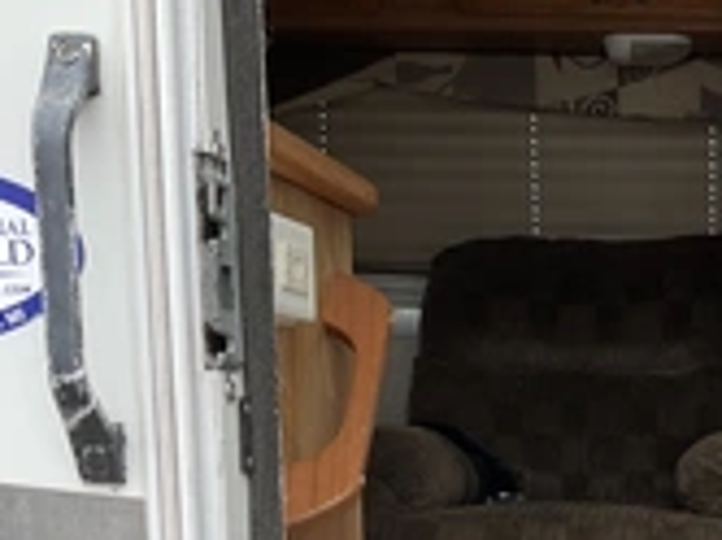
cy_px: 627
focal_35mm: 70
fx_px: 1458
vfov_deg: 19.8
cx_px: 726
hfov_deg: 26.3
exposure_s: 1/264
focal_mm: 3
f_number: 1.8
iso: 25
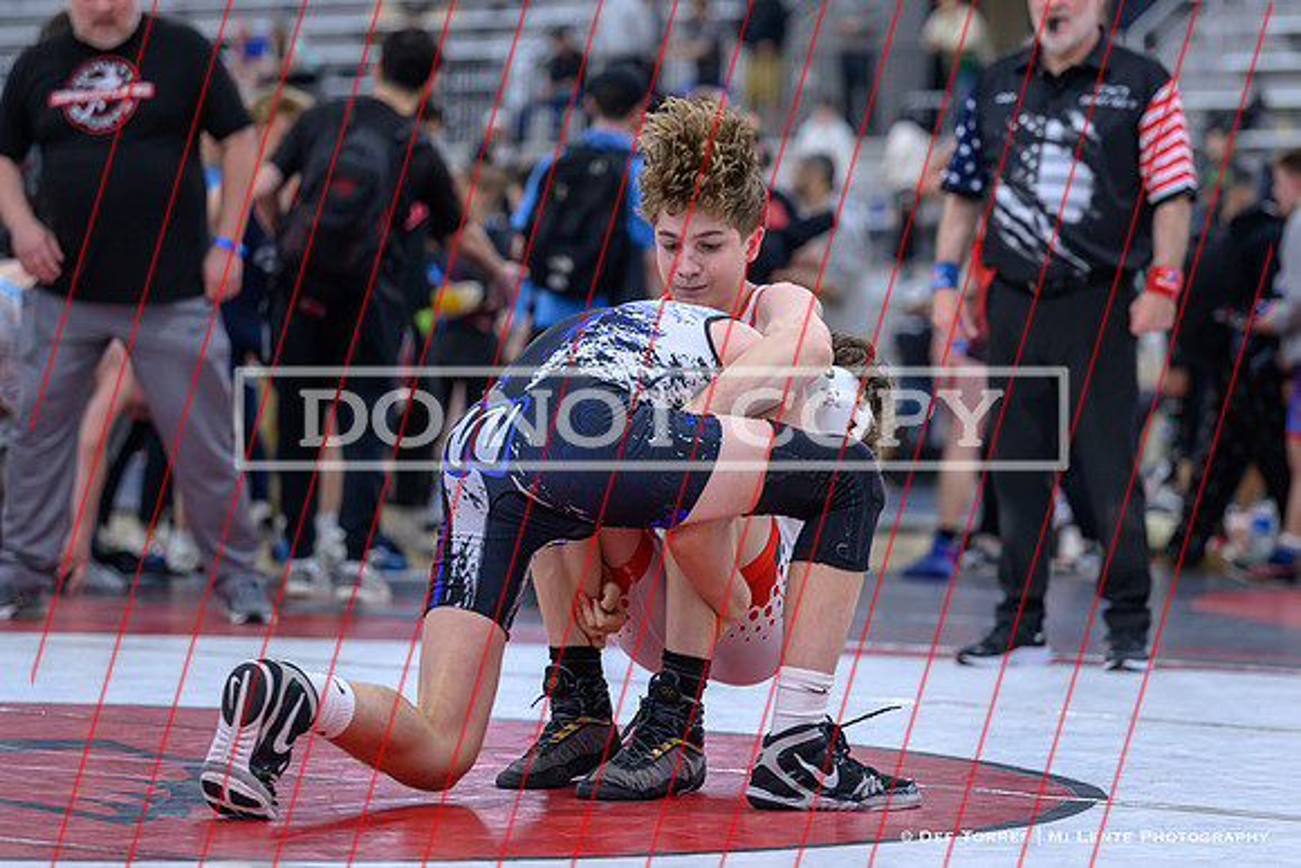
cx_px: 687
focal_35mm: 142
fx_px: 5126
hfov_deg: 14.5
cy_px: 400
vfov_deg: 9.7
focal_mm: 100
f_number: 2.8
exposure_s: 1/640
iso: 900
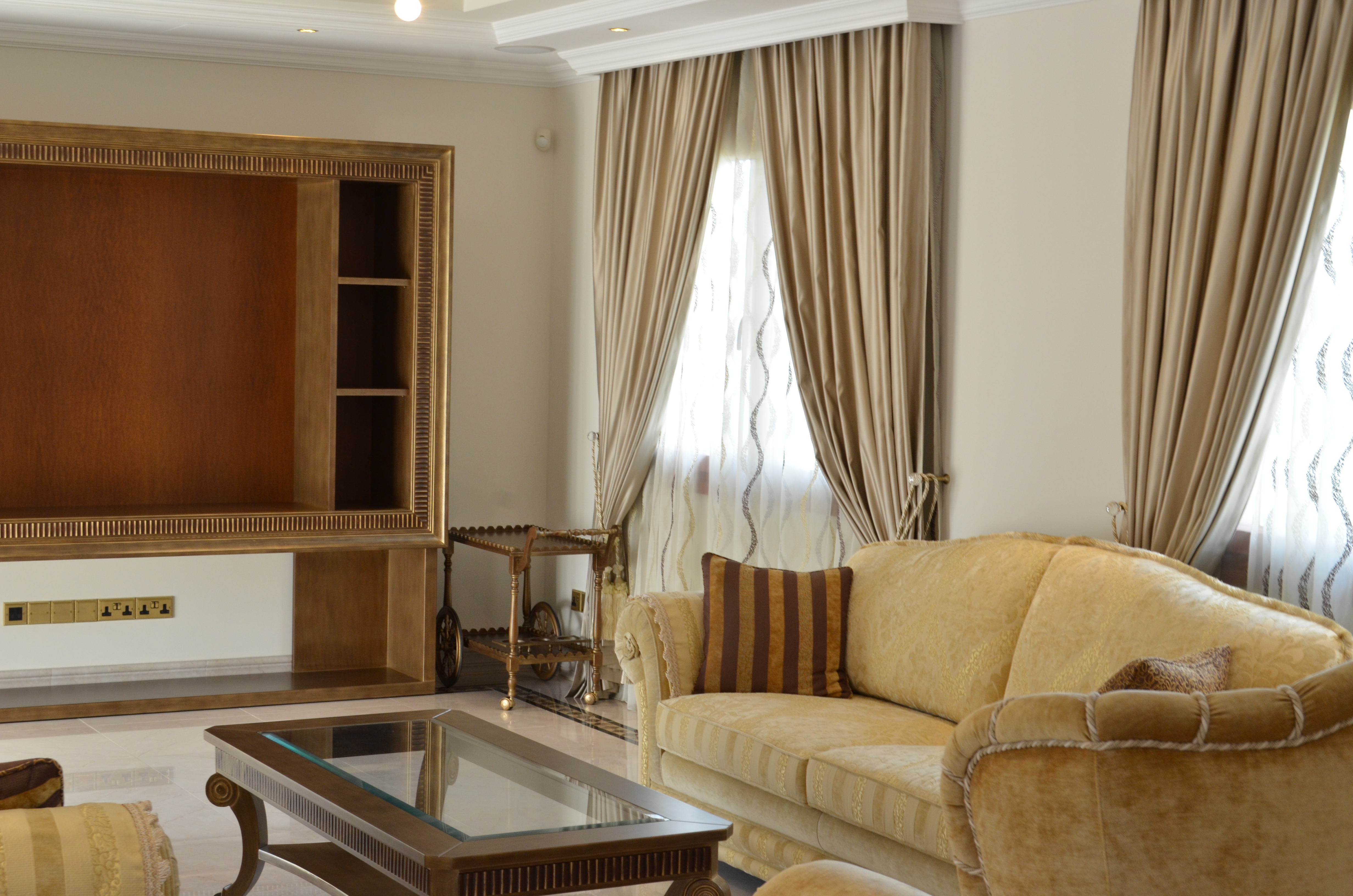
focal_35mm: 60
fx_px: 2250
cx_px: 676
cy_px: 448
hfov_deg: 33.5
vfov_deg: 22.5
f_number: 9
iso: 500
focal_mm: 40
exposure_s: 1/13
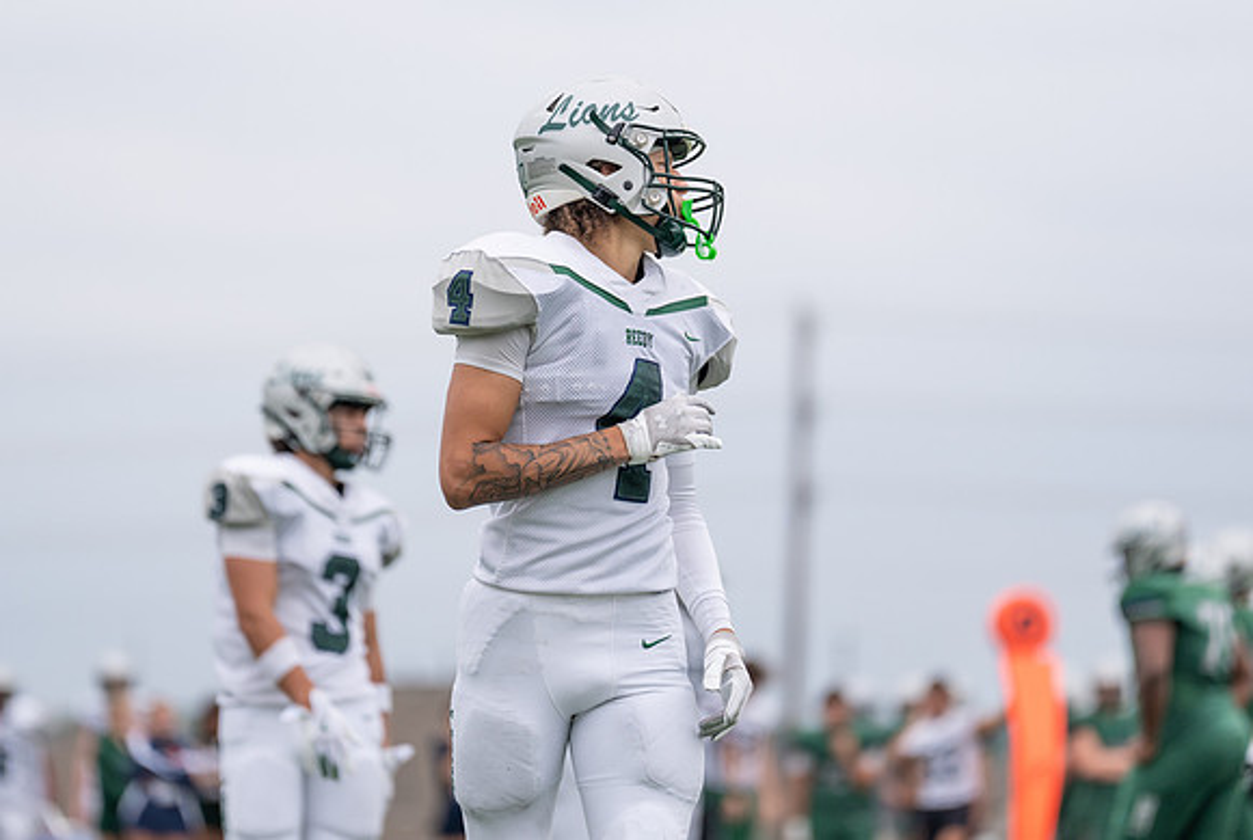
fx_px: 8743
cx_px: 605
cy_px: 328
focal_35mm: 251
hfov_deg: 8.2
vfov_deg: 5.5
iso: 250
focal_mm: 200
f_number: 2.8
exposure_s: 1/1250
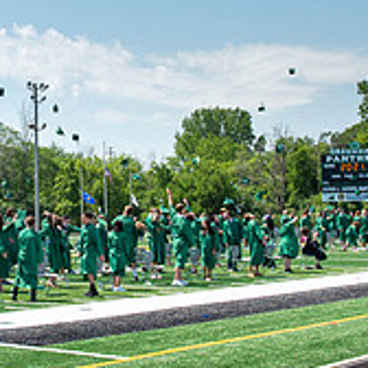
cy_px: 124
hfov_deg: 21.5
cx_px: 54
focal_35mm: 79
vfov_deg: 21.8
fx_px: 950
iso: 500
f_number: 11
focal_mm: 24
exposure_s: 1/1250
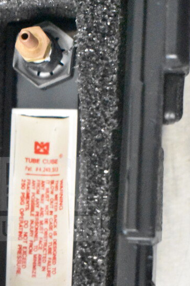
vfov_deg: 20.9
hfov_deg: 14.0
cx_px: 41
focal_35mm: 97
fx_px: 769
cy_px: 199
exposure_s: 1/30
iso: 25600
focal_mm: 38
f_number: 4.8
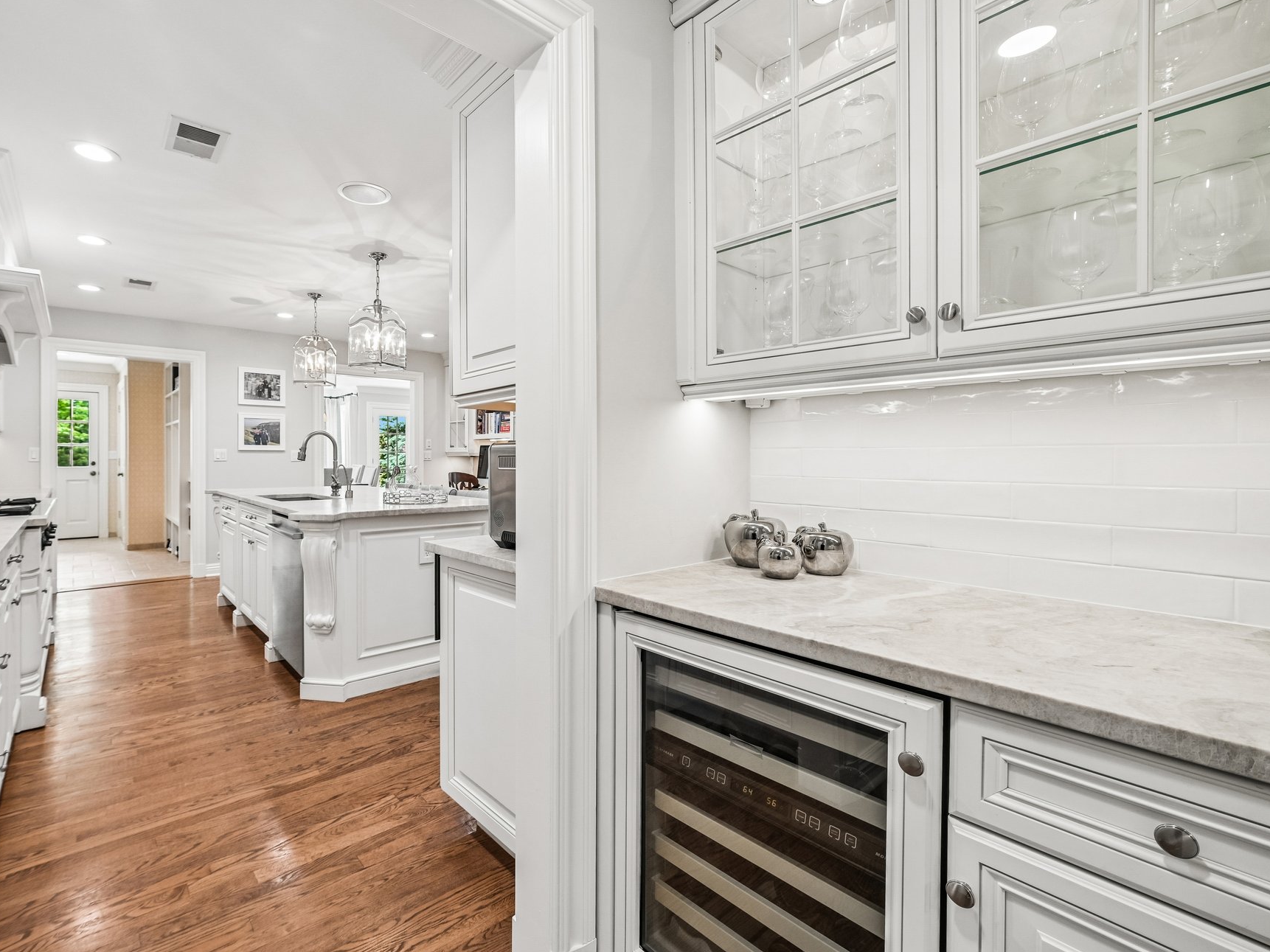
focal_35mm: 16
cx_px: 533
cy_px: 464
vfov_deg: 78.1
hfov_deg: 93.7
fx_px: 587
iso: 800
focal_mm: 14
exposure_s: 1/100
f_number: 6.3
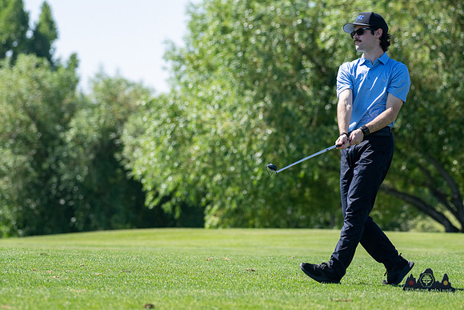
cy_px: 155
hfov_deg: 10.3
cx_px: 232
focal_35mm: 200
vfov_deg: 6.9
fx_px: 2578
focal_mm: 200
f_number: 5.6
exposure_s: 1/2500
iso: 640
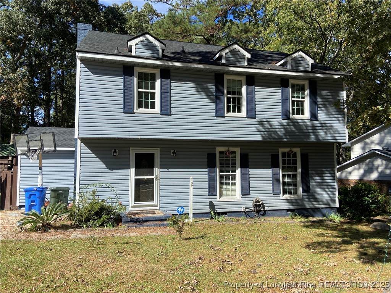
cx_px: 196
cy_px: 146
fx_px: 294
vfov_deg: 53.1
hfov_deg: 67.3
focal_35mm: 26
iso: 32
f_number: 1.8
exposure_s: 1/1996
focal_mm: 4.25
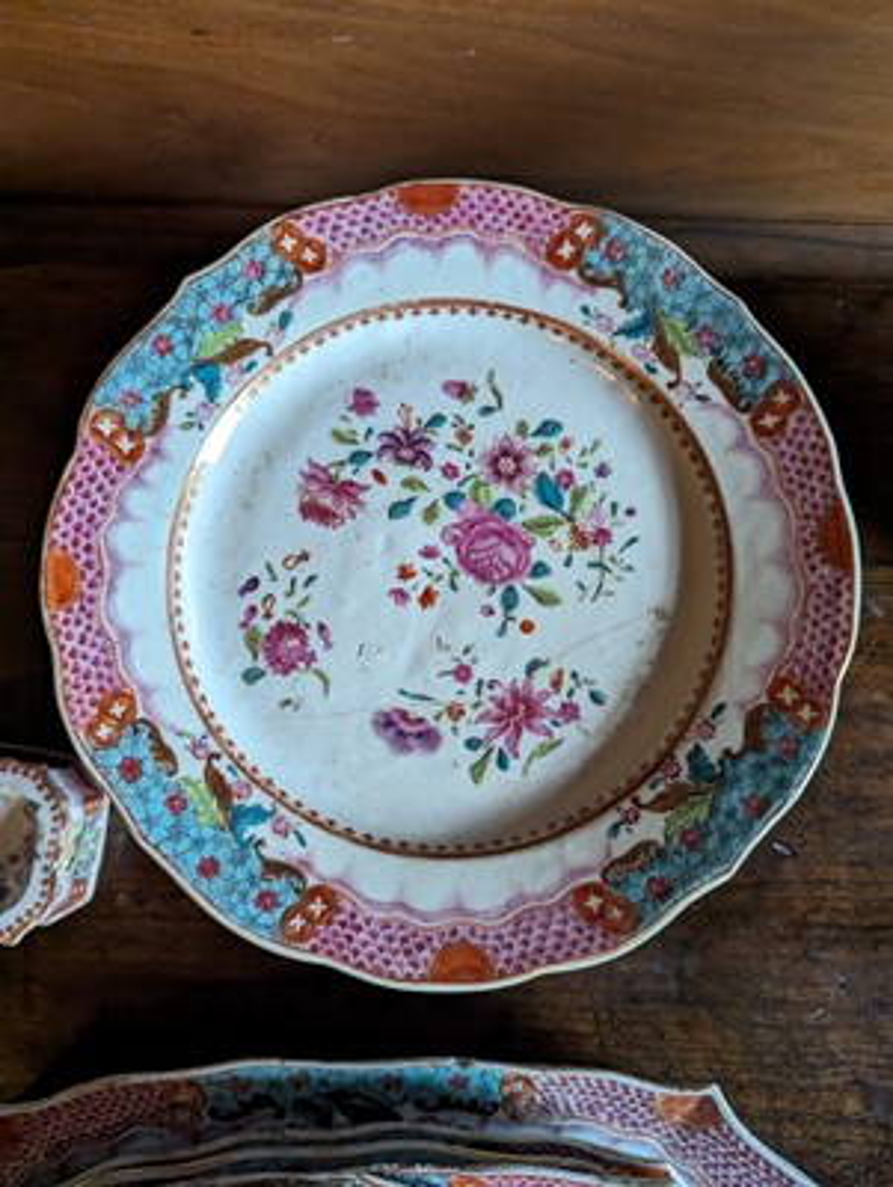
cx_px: 446
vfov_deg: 71.5
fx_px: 824
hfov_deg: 56.9
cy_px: 594
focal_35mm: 24
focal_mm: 6.81
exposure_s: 1/100
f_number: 1.85
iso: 857
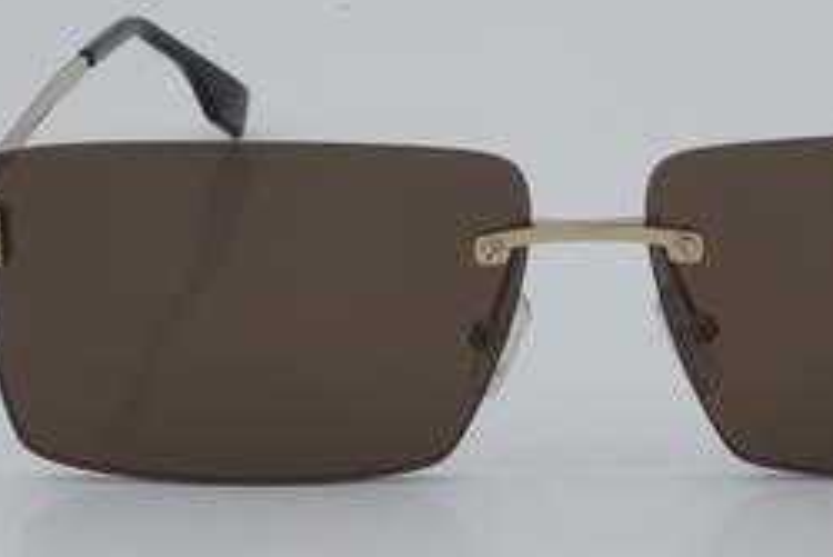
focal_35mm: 132
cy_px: 257
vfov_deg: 10.4
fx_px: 3051
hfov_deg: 15.5
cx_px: 590
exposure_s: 1/4
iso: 100
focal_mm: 55
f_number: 32
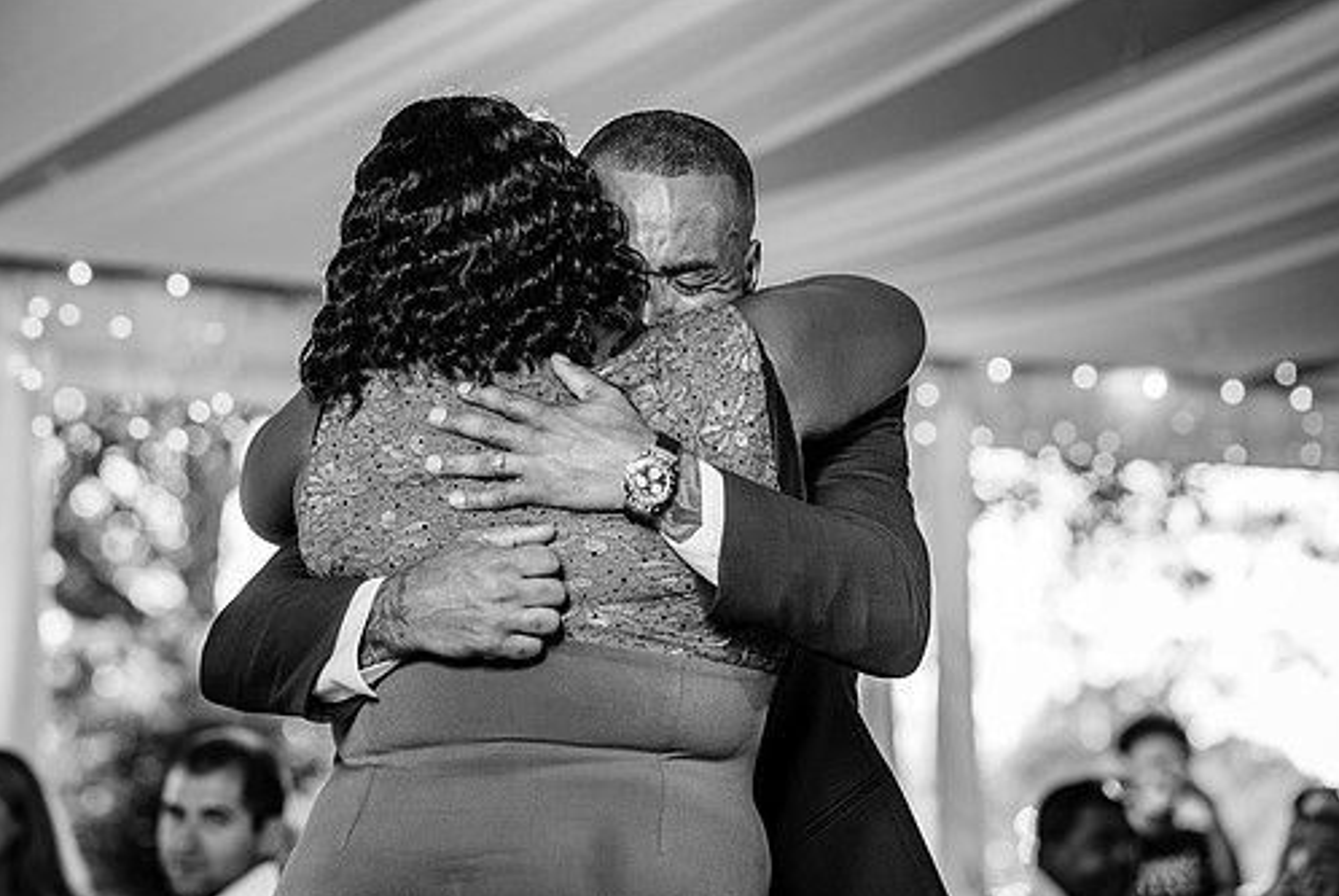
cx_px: 618
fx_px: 5026
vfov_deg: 10.2
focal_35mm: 135
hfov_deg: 15.2
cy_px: 397
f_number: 4
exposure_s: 1/200
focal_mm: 116
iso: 320
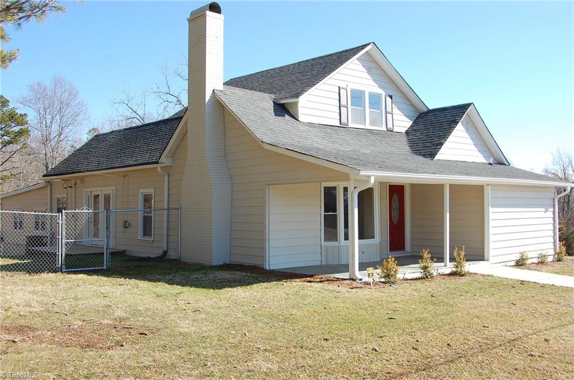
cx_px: 287
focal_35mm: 36
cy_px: 190
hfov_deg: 53.2
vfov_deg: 36.7
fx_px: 573
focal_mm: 24
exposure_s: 1/250
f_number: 8
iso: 200
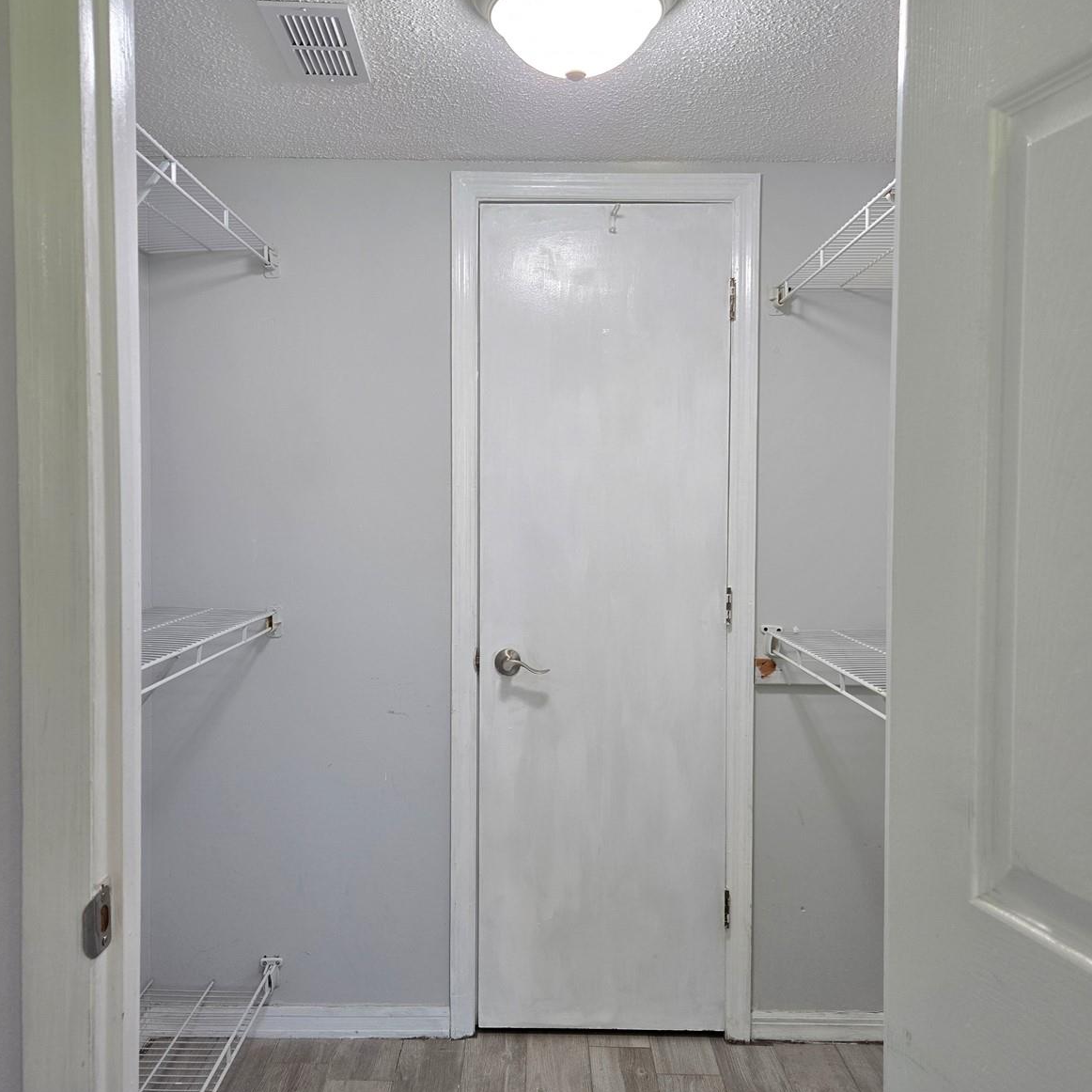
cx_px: 522
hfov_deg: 57.3
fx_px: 999
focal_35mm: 28
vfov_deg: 57.3
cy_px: 539
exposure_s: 1/120
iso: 160
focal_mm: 5.4
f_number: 1.8
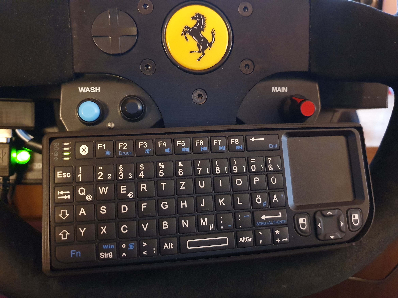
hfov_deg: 67.3
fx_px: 299
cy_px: 149
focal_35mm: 26
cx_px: 199
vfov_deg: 53.1
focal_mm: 4.32
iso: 1000
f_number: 1.5
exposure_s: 1/10
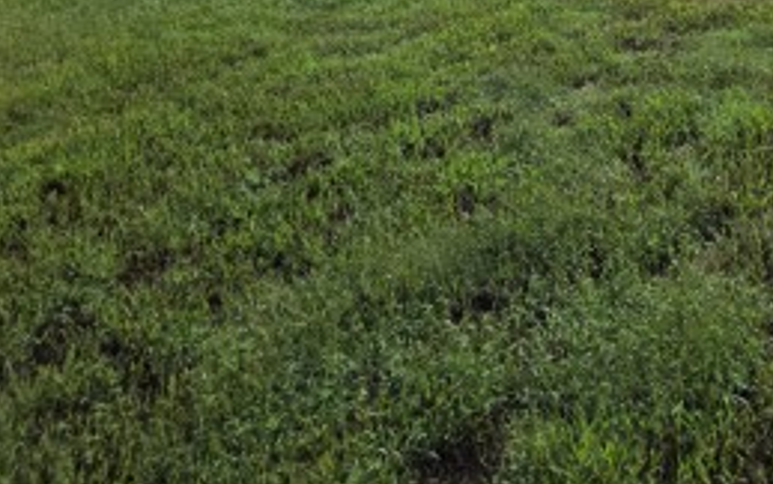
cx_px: 686
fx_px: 716
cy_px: -200
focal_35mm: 34
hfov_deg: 50.7
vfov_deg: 28.1
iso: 40
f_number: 1.9
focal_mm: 2.2
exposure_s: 1/4413
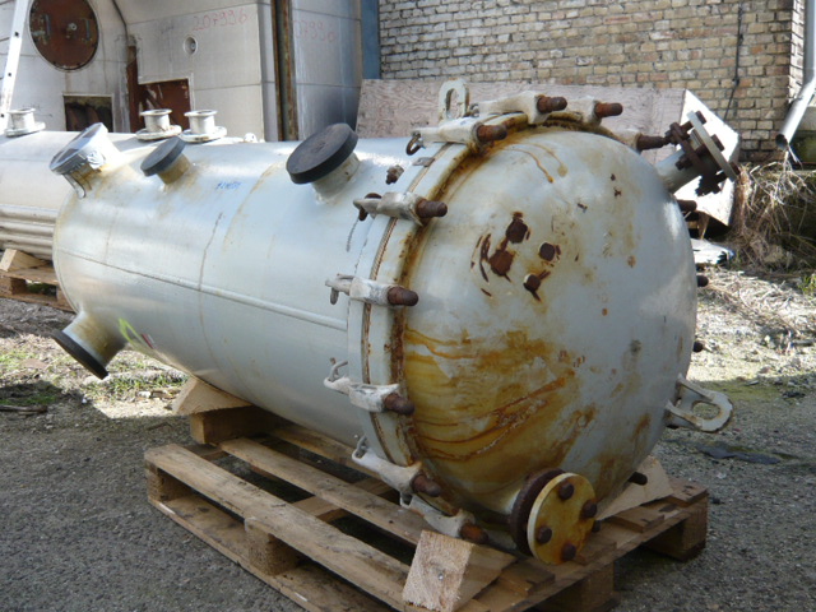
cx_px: 408
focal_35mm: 34
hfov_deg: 54.0
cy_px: 306
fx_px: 801
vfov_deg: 41.8
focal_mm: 4.6
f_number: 2.8
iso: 100
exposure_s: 1/400
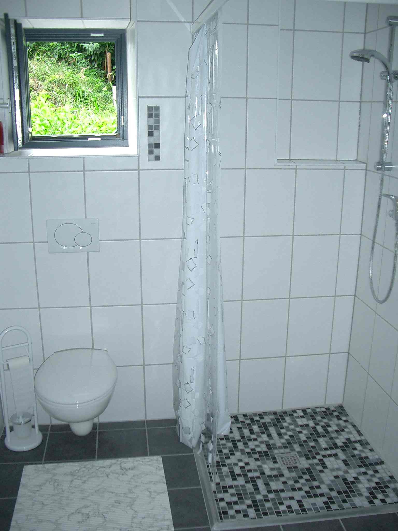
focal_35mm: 35
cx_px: 199
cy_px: 266
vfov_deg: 52.6
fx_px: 537
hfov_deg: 40.7
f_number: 2.6
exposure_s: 1/40
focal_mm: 5.8
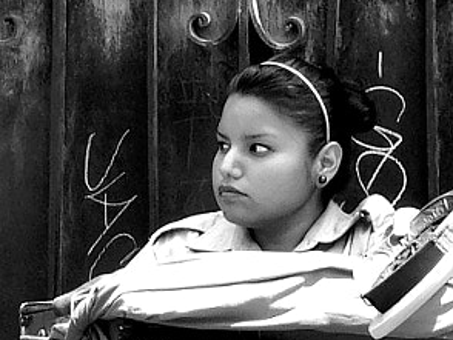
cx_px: 604
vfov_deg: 2.8
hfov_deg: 3.7
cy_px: 460
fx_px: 7046
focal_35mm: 538
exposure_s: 1/100
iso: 125
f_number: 4.6
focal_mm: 17.6
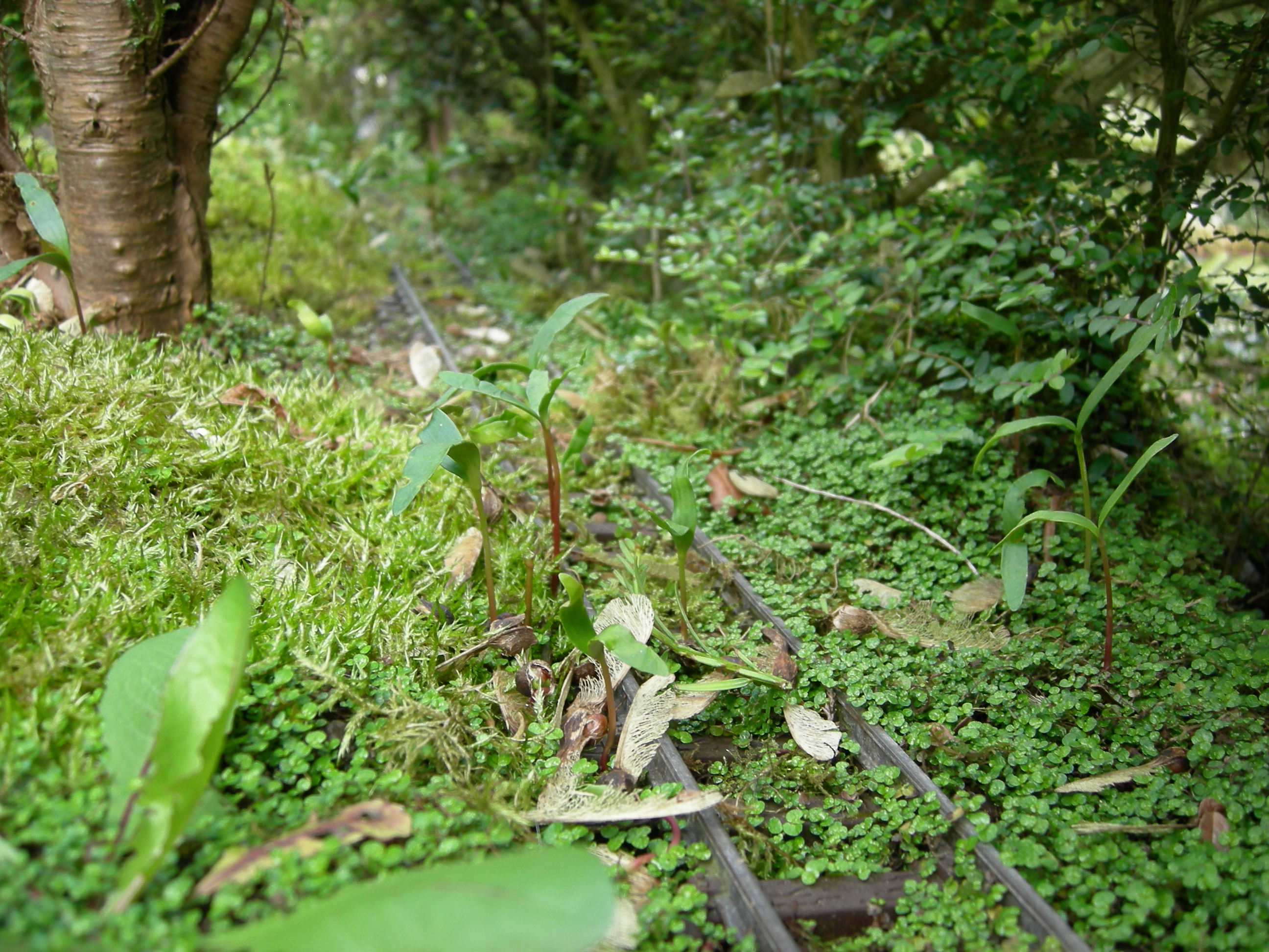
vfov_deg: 39.7
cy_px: 476
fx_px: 1320
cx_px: 634
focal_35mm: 36
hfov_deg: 51.4
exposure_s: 1/59.3
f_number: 2.7
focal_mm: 7.5
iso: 64
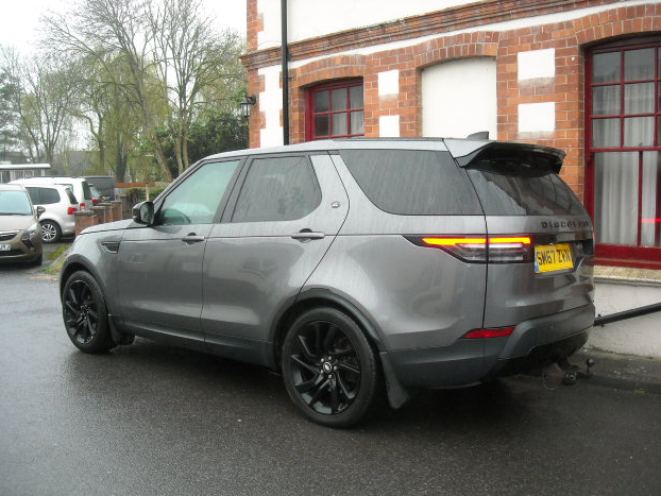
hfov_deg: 51.3
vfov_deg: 39.7
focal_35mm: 36
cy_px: 253
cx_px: 326
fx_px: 688
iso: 366
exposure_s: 1/184
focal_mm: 5.7
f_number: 2.8
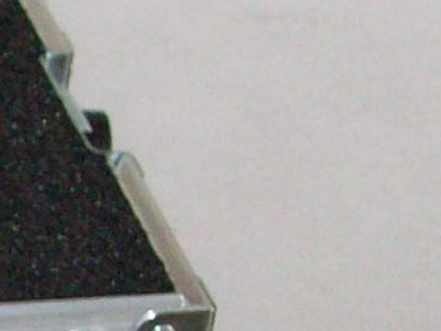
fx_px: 3349
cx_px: -654
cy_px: 608
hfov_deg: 7.1
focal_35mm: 263
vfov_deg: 5.6
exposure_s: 1/65.1
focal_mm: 7.1
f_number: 3.2
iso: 160
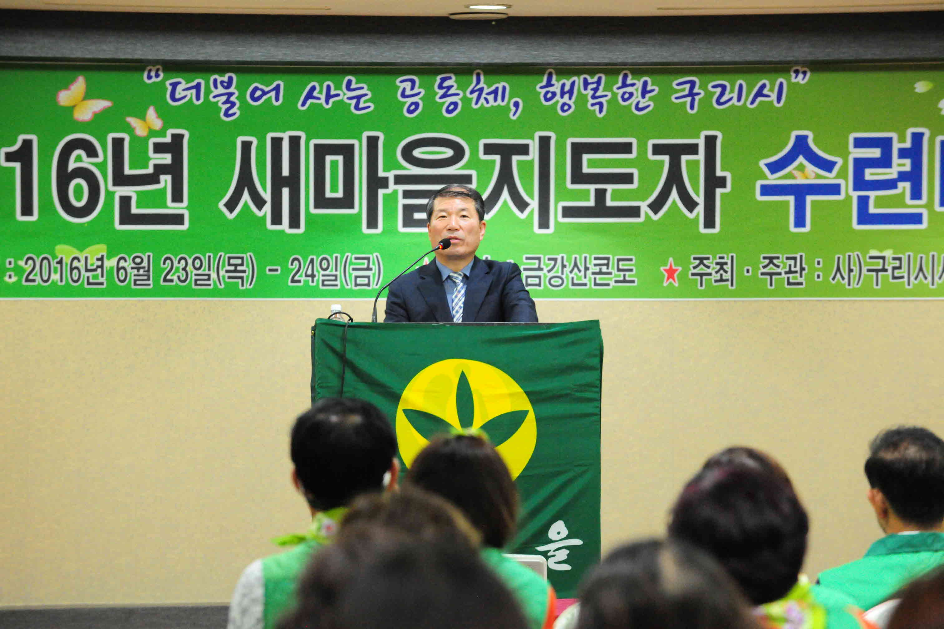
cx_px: 472
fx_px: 5244
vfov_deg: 6.9
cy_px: 314
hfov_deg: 10.3
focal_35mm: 200
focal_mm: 200
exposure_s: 1/60
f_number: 7.1
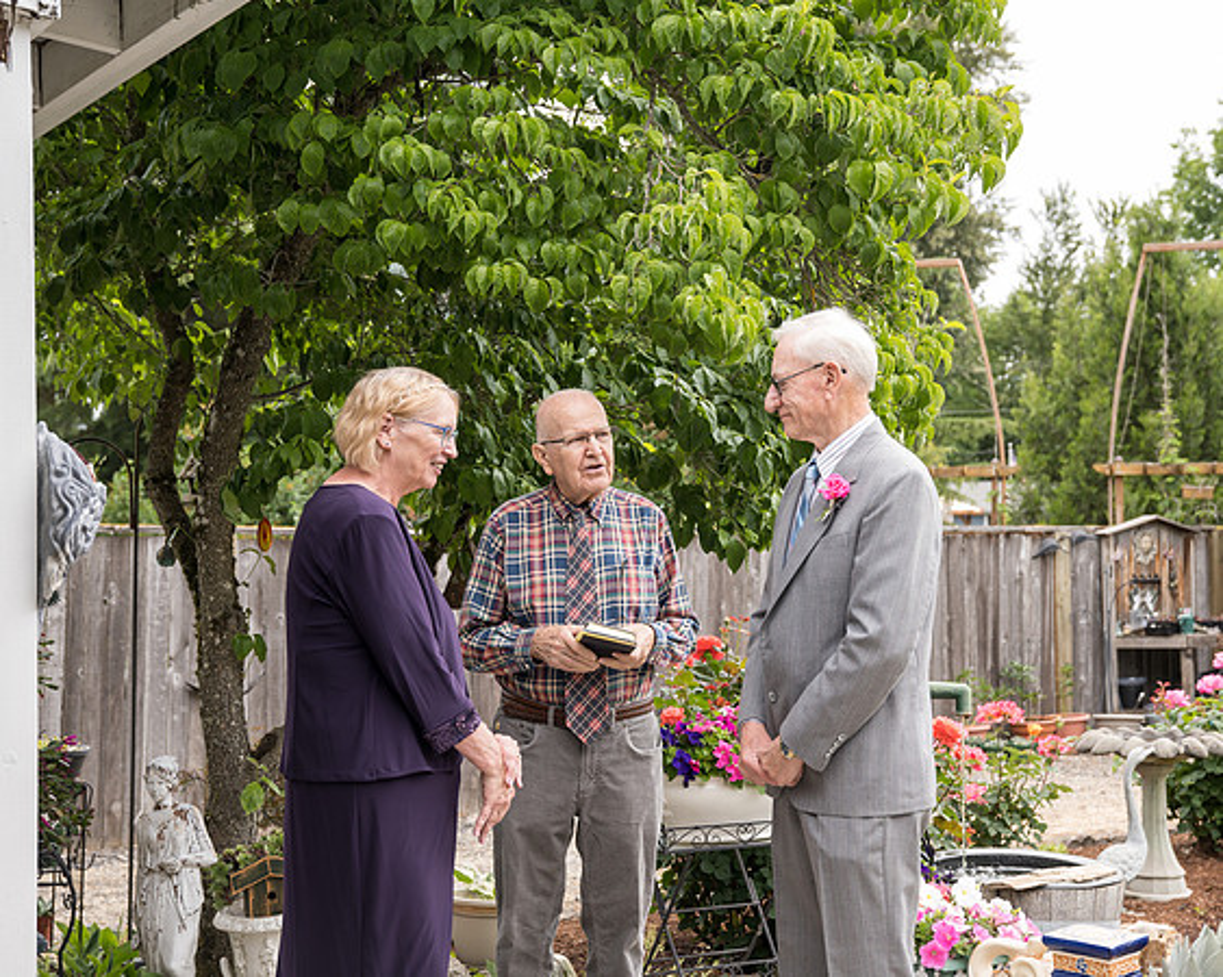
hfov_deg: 34.7
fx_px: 1956
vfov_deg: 28.1
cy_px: 488
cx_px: 628
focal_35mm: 54
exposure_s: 1/500
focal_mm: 48
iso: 320
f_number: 4
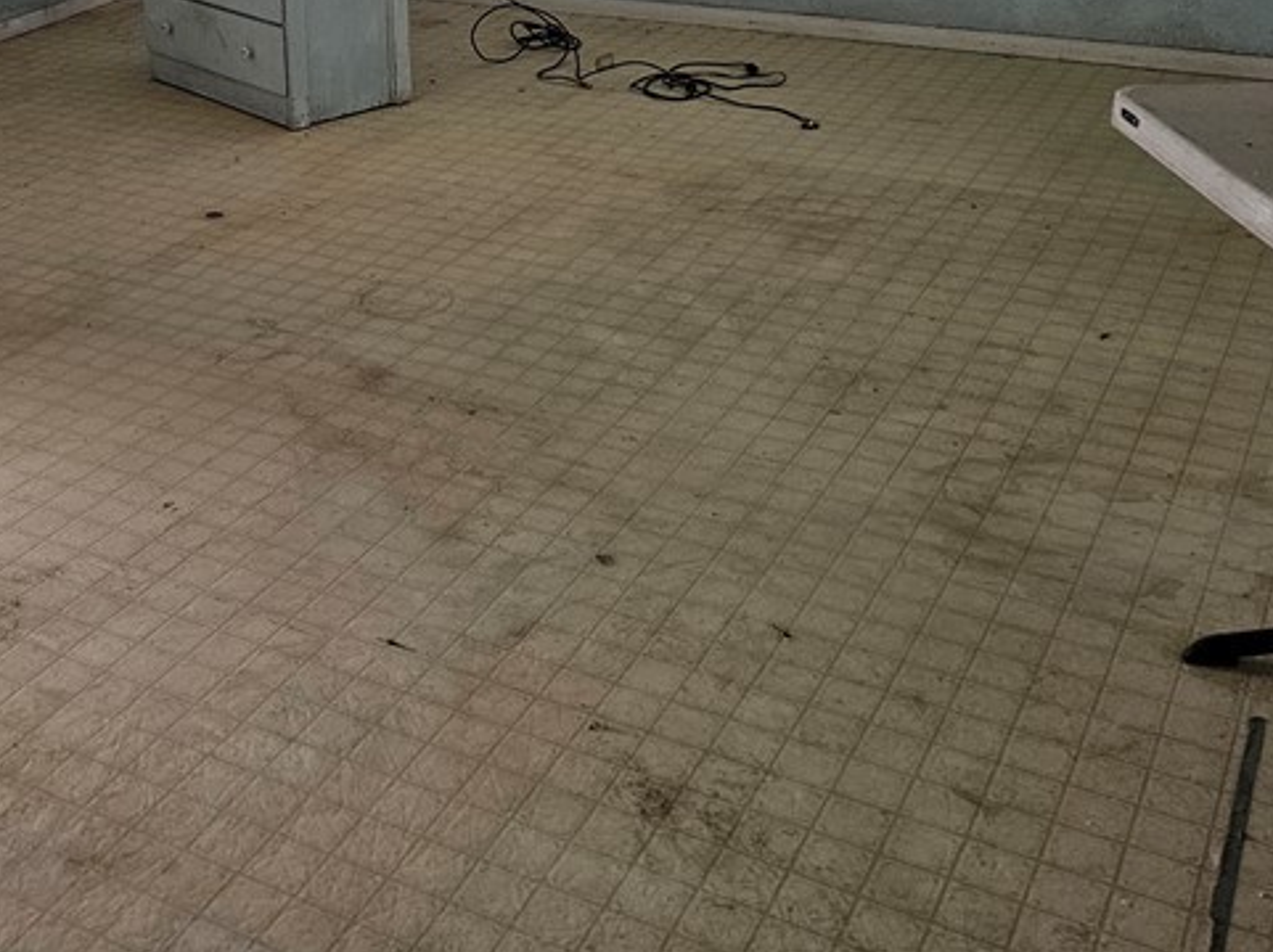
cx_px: 320
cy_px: -16
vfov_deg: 27.8
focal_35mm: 49
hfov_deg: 38.0
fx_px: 1801
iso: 160
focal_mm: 5.4
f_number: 1.8
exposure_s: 1/120
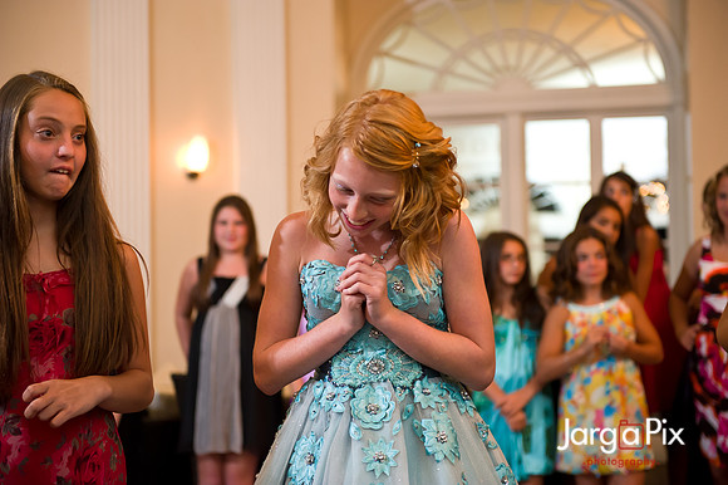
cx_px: 364
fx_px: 1415
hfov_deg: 28.9
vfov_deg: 19.4
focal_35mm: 70
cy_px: 242
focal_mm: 70
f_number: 3.2
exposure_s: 1/125
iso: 1600
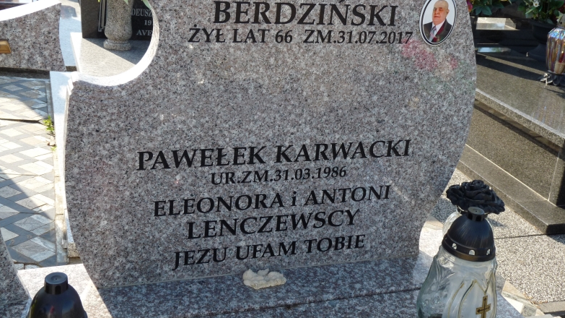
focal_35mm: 49
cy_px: 113
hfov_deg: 42.1
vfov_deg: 24.3
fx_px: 734
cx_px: 286
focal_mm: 7.8
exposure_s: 1/250
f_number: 4.5
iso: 100
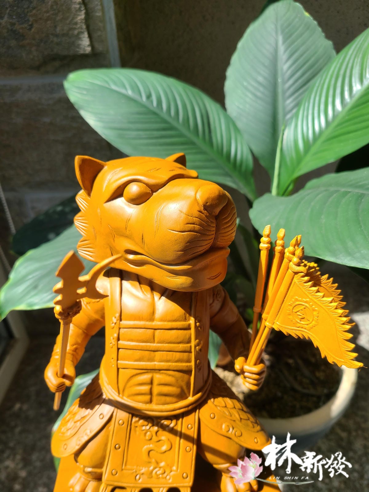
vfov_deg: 67.3
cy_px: 246
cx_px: 184
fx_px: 370
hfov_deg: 53.1
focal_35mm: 26
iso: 40
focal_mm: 5.4
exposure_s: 1/852
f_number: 1.8
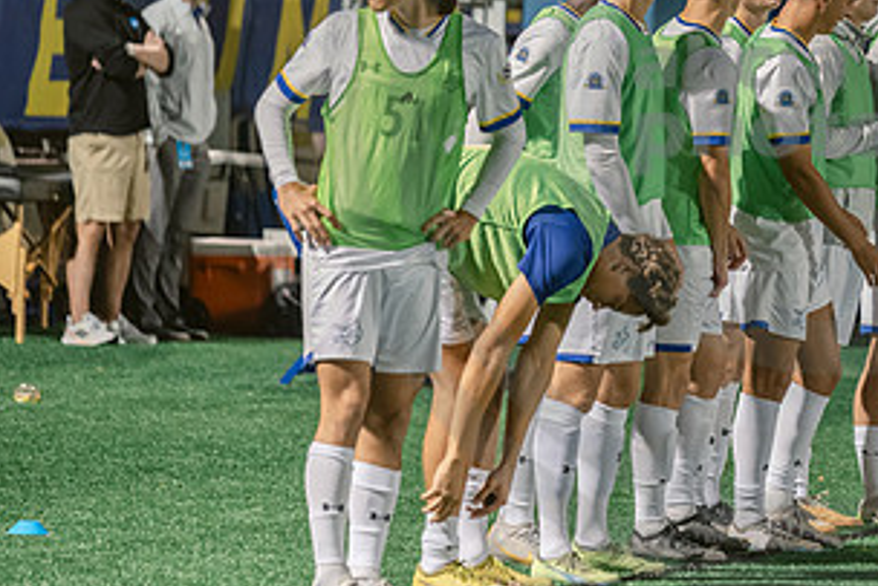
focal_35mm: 296
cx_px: 835
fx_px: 7222
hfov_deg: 6.9
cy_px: 94
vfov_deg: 4.6
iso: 2500
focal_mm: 155
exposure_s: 1/250
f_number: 2.8
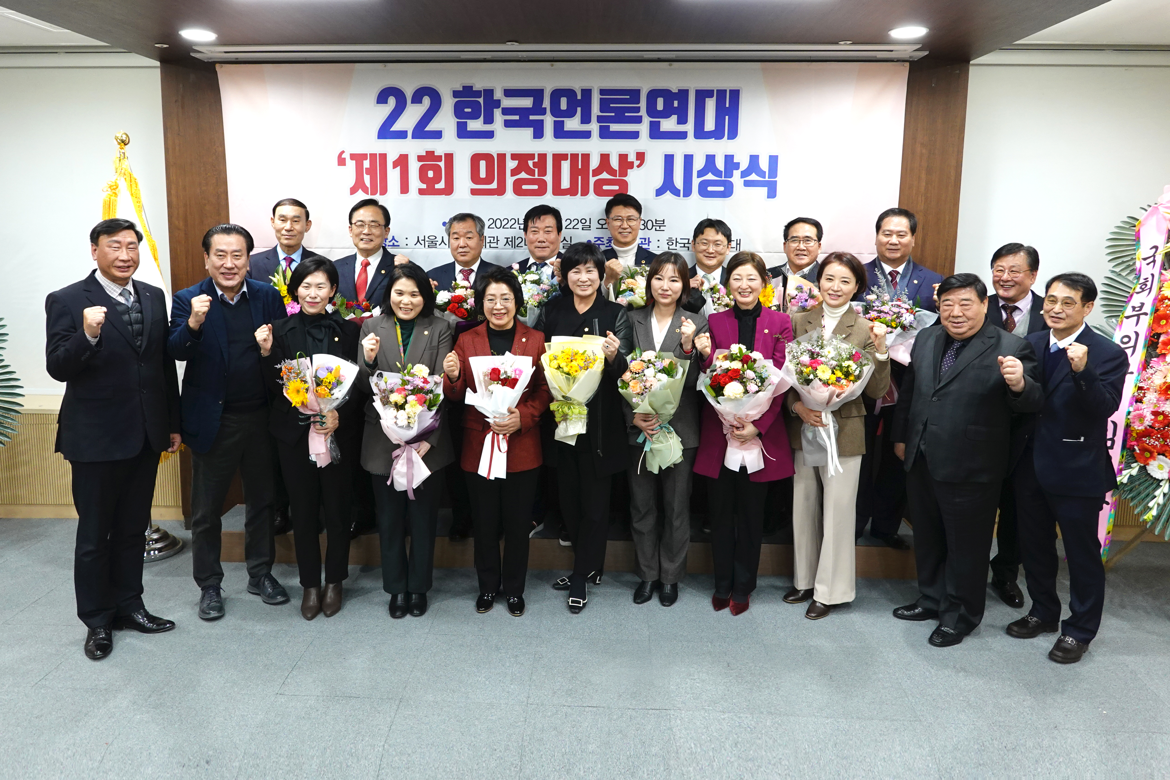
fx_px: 780
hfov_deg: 73.7
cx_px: 585
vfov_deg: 53.1
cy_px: 390
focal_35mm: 24
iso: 400
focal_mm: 9
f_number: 4
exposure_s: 1/30
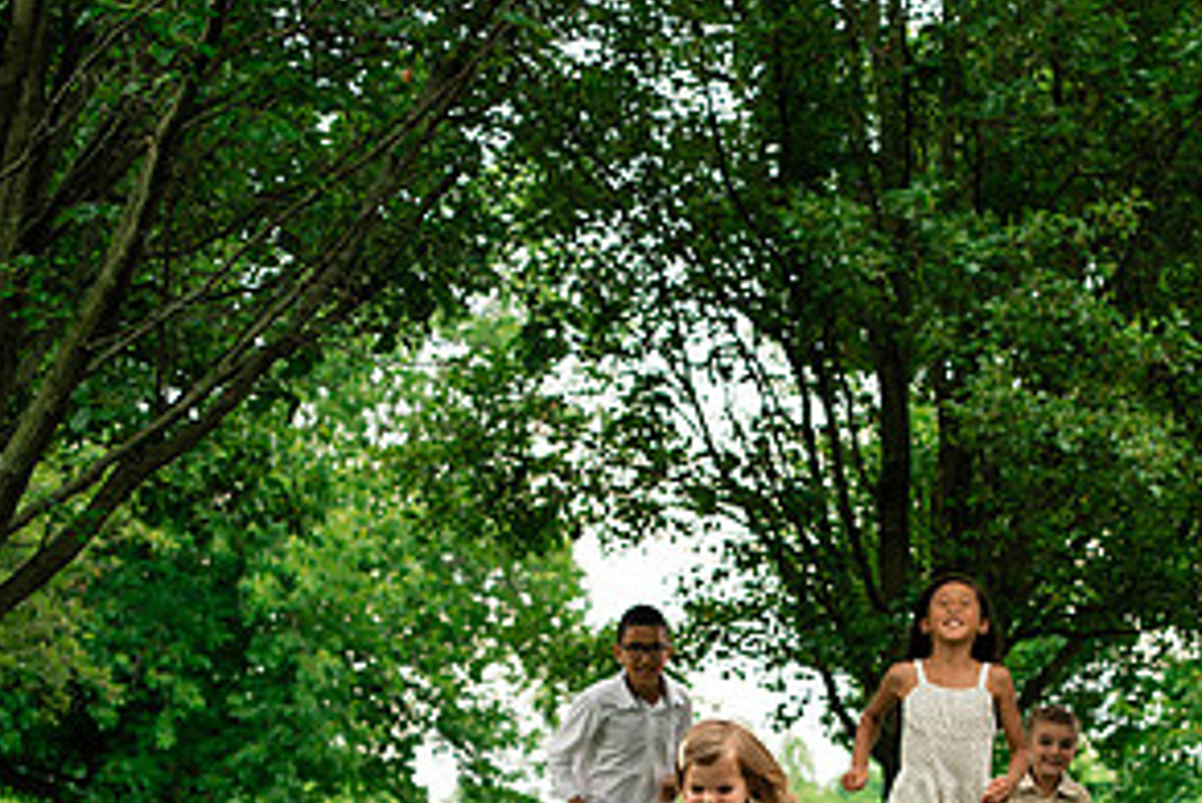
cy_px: 789
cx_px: 848
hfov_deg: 12.1
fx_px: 5645
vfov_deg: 8.1
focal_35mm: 169
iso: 500
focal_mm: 85
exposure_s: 1/320
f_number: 5
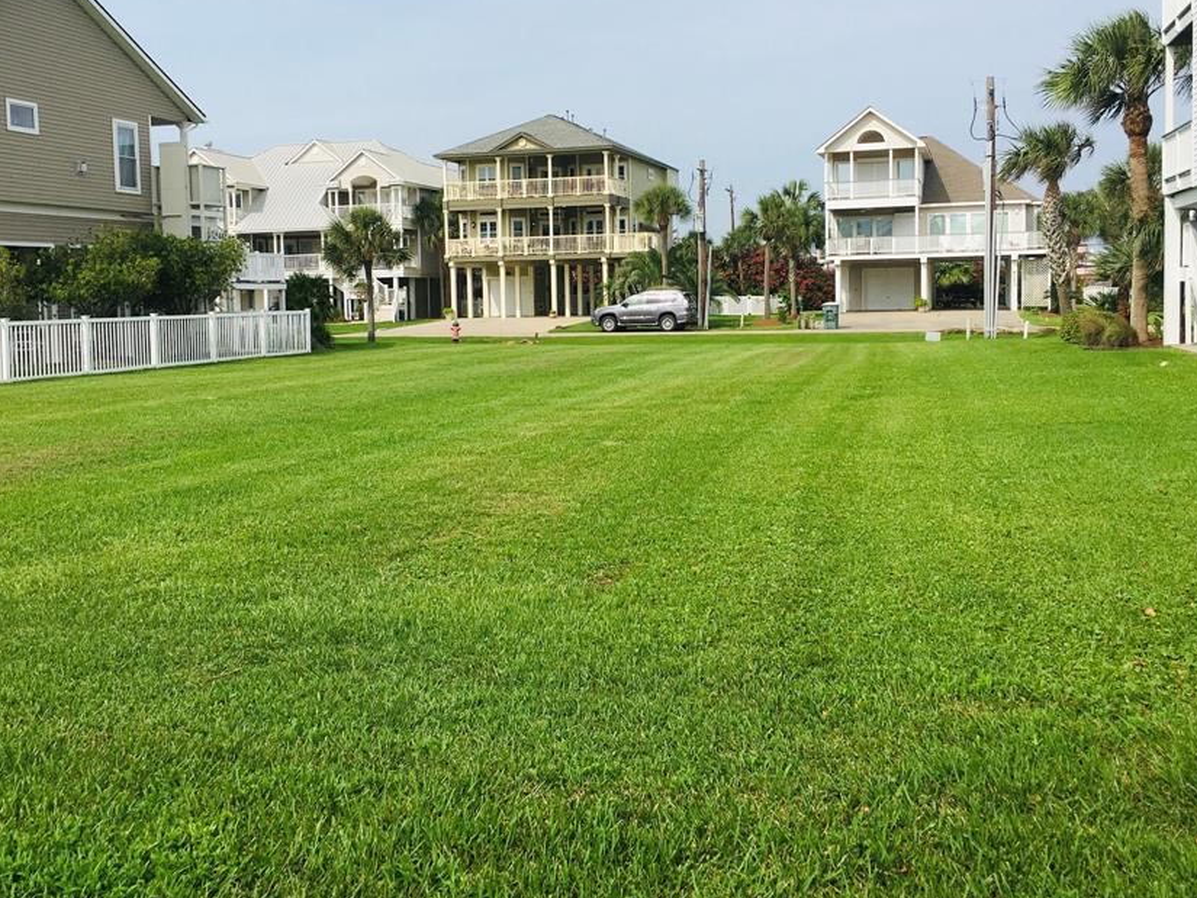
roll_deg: +2.1
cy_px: 376
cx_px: 567
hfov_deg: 51.3
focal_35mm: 36
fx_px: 1245
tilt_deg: -1.8
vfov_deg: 39.6
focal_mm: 4.15
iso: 25
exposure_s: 1/2137
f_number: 2.2
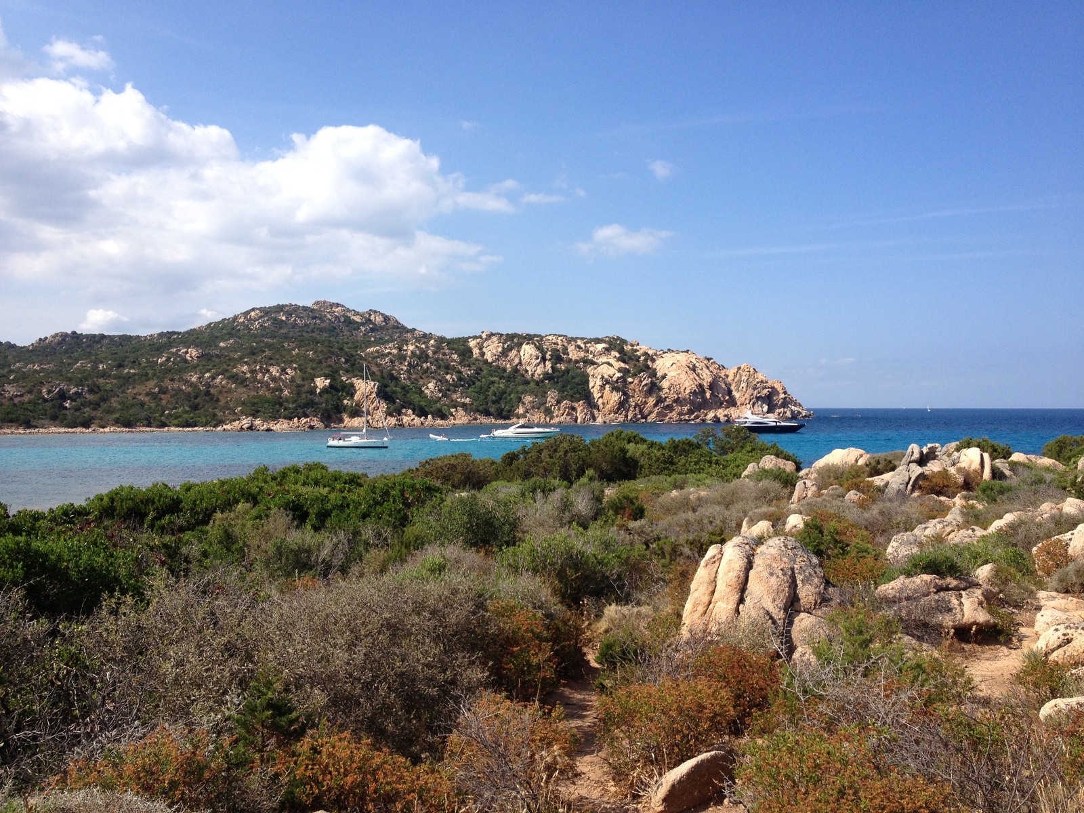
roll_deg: +0.3
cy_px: 406
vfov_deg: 40.7
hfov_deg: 52.6
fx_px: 1096
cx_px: 542
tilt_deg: -2.7
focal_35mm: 35
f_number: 2.4
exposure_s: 1/1493
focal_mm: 4.28
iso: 50
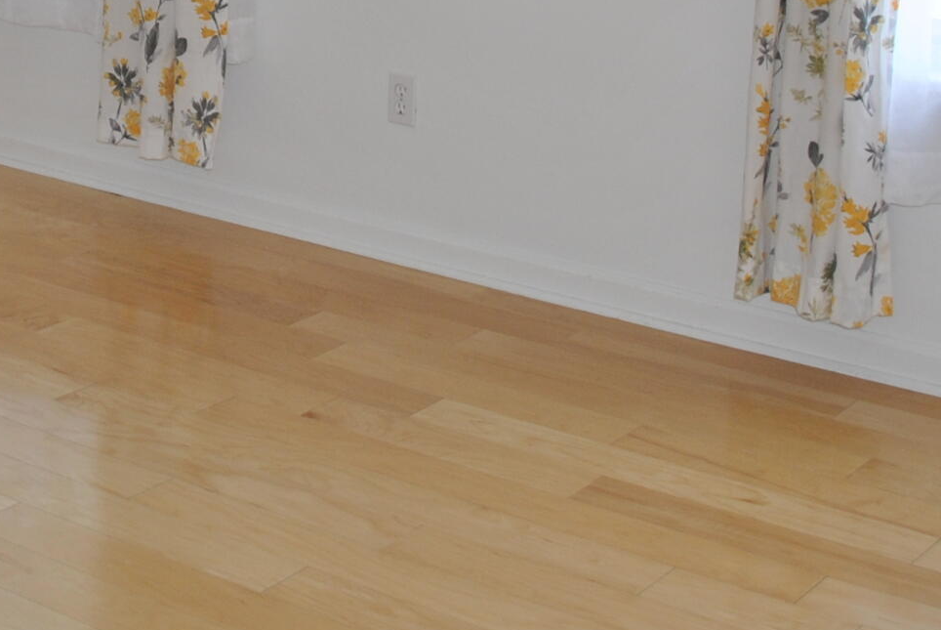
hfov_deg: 23.2
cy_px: -156
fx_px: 2198
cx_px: 0
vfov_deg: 15.6
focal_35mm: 84
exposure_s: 1/60
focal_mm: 18
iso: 200
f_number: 3.5
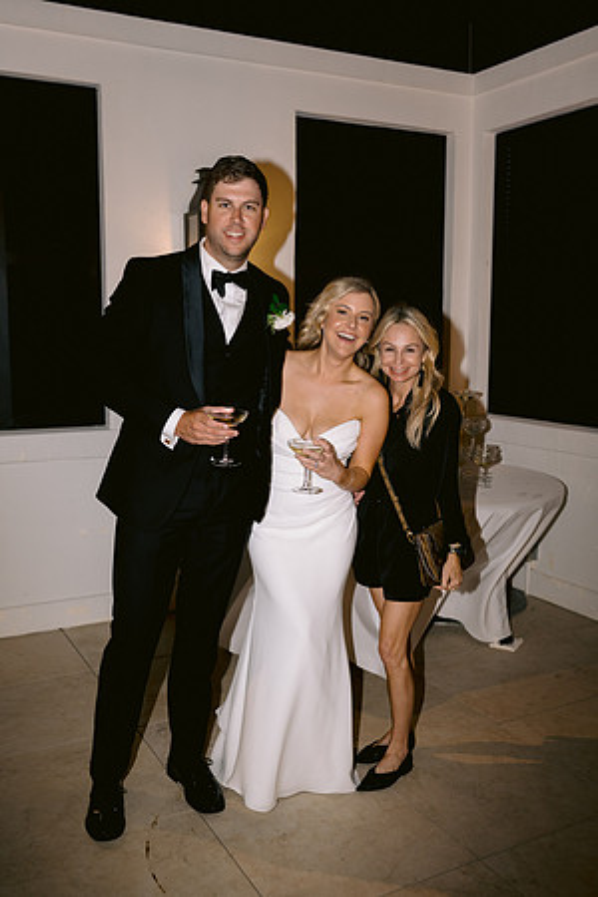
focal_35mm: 35
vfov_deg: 54.4
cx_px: 299
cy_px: 448
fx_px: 872
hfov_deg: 37.9
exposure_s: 1/160
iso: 400
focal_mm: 35
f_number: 2.8
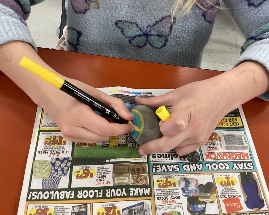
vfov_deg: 44.5
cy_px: 108
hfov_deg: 54.2
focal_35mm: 33
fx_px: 263
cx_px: 143
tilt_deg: -56.1
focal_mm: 3.3
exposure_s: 1/60
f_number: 2.4
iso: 250
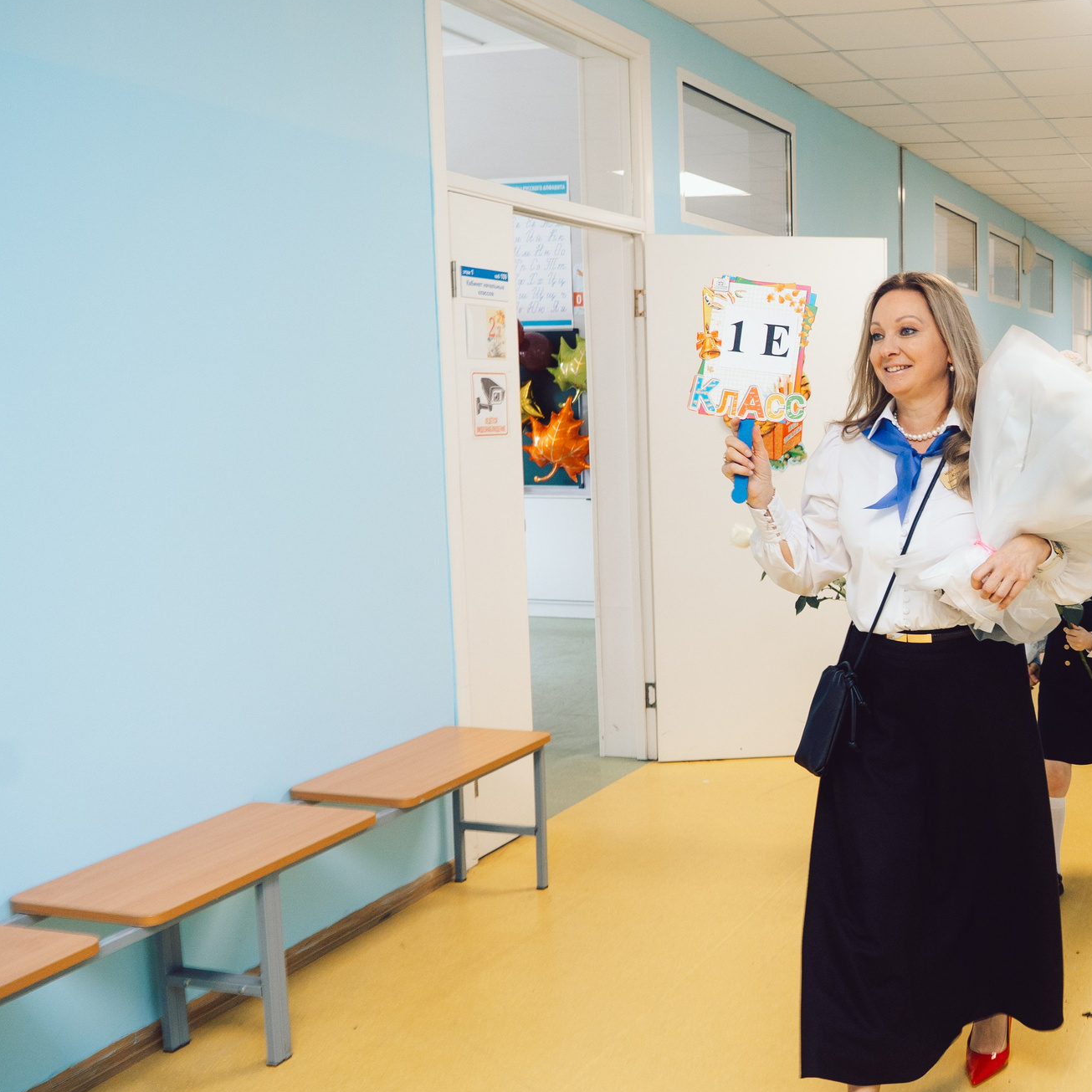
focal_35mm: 40
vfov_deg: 41.9
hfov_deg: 39.3
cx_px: 949
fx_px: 1428
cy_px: 569
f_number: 4
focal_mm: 24
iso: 500
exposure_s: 1/125
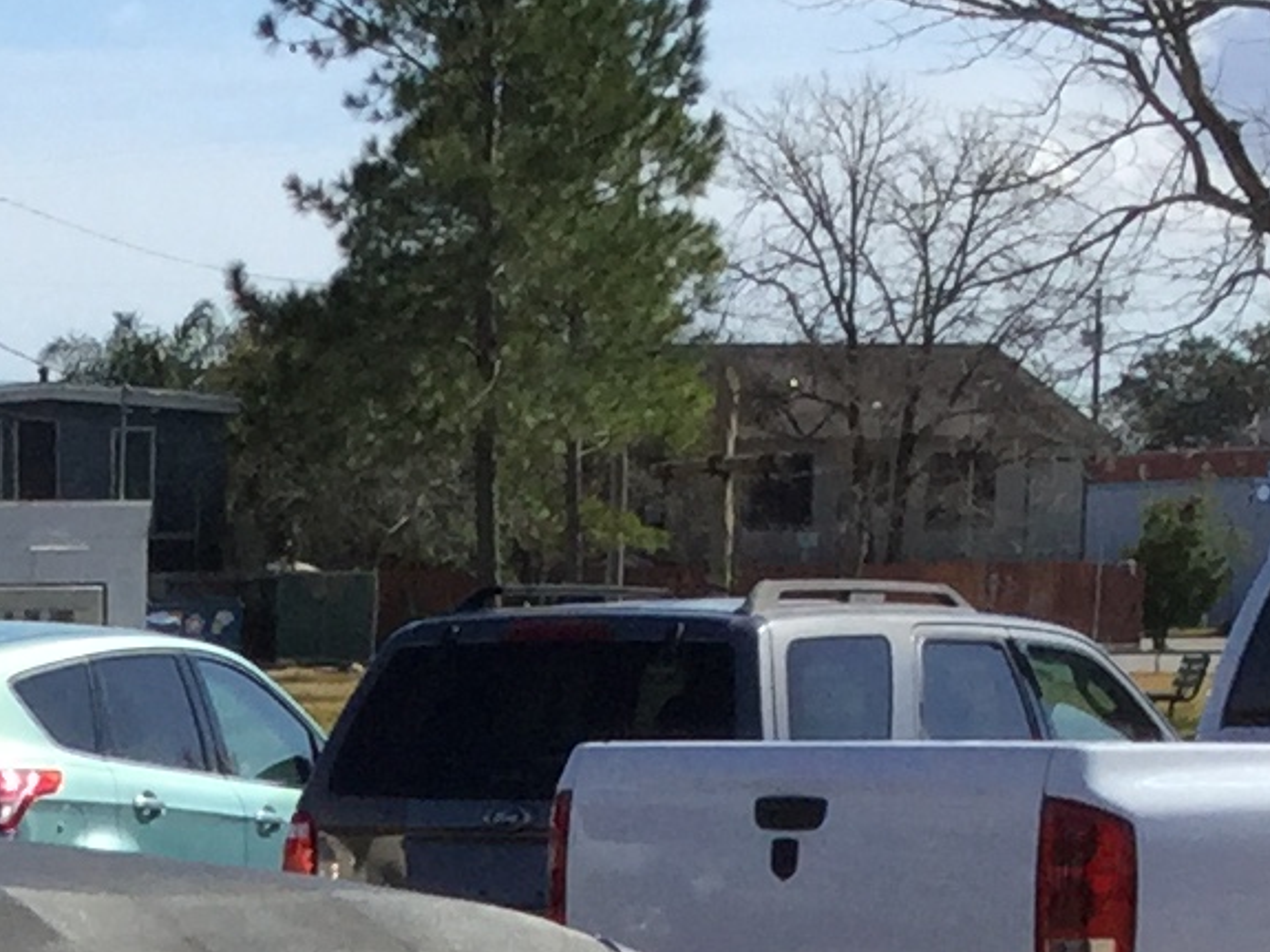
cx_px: -473
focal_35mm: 176
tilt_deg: -12.3
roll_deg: -0.7
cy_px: 1979
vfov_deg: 8.0
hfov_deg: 10.9
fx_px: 6456
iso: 25
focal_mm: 3.3
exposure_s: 1/1567
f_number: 2.4
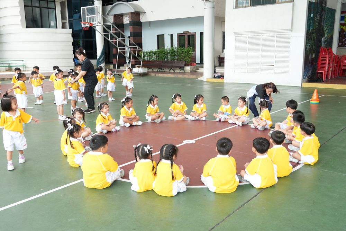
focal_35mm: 33
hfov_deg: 57.2
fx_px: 317
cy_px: 116
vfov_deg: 40.0
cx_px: 173
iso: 400
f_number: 4.5
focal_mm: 22
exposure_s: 1/125
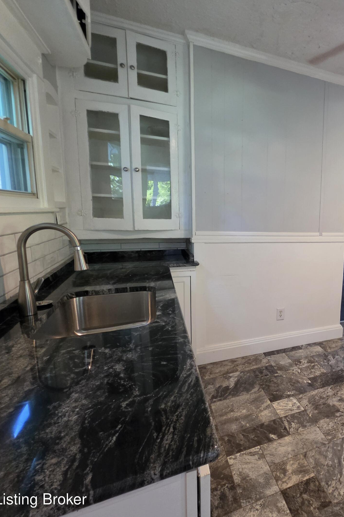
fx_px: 272
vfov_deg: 86.9
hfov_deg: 56.3
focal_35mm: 19
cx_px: 306
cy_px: 252
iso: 400
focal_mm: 2.2
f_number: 1.9
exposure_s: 1/60
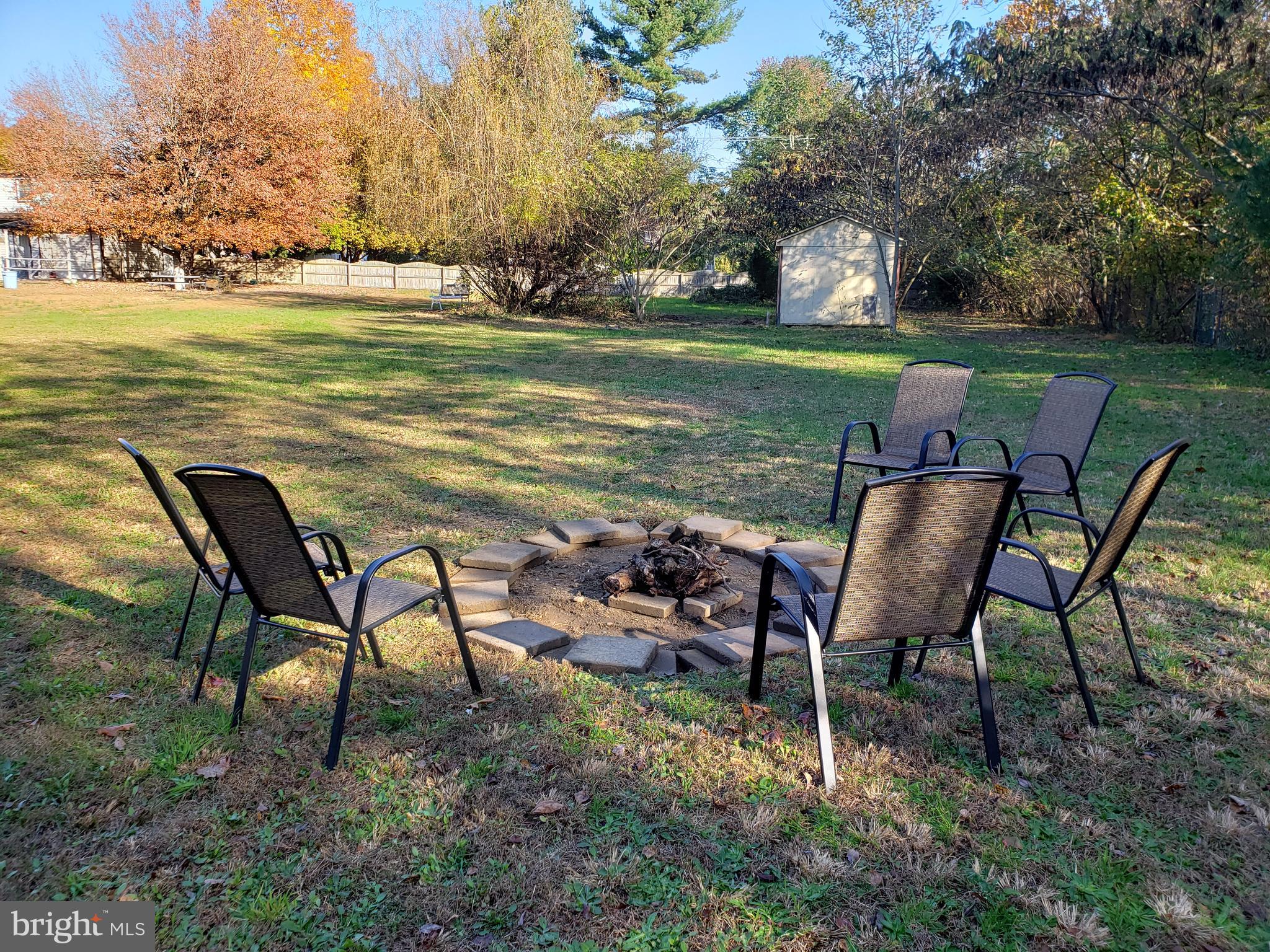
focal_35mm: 26
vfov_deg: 53.1
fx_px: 954
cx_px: 635
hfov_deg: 67.3
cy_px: 476
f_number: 2.4
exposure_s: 1/289
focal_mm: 4.3
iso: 50
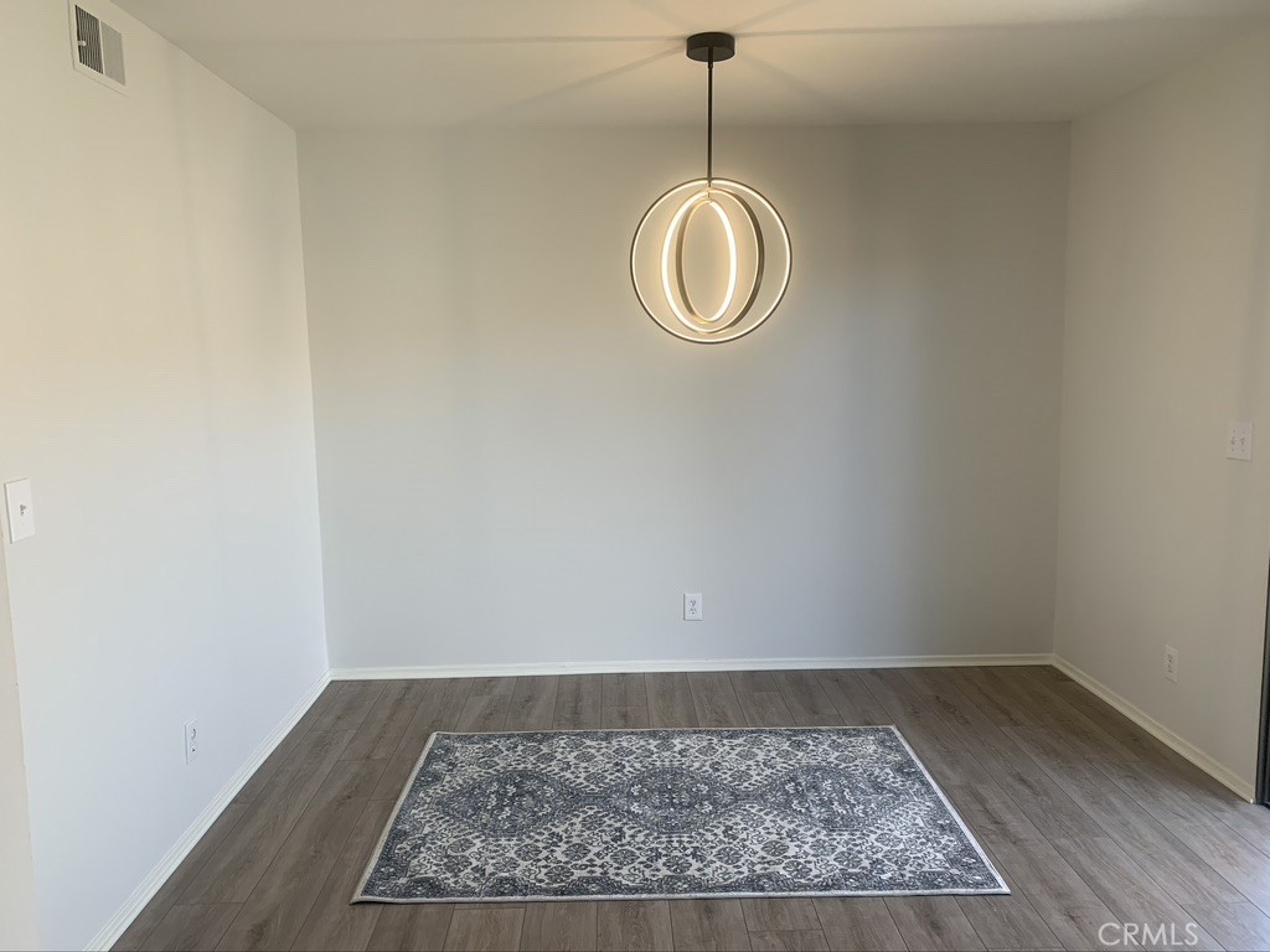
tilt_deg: -8.6
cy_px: 476
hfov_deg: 67.3
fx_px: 954
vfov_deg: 53.1
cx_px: 635
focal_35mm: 26
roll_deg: +0.3
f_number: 1.8
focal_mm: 4.25
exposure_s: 1/120
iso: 50
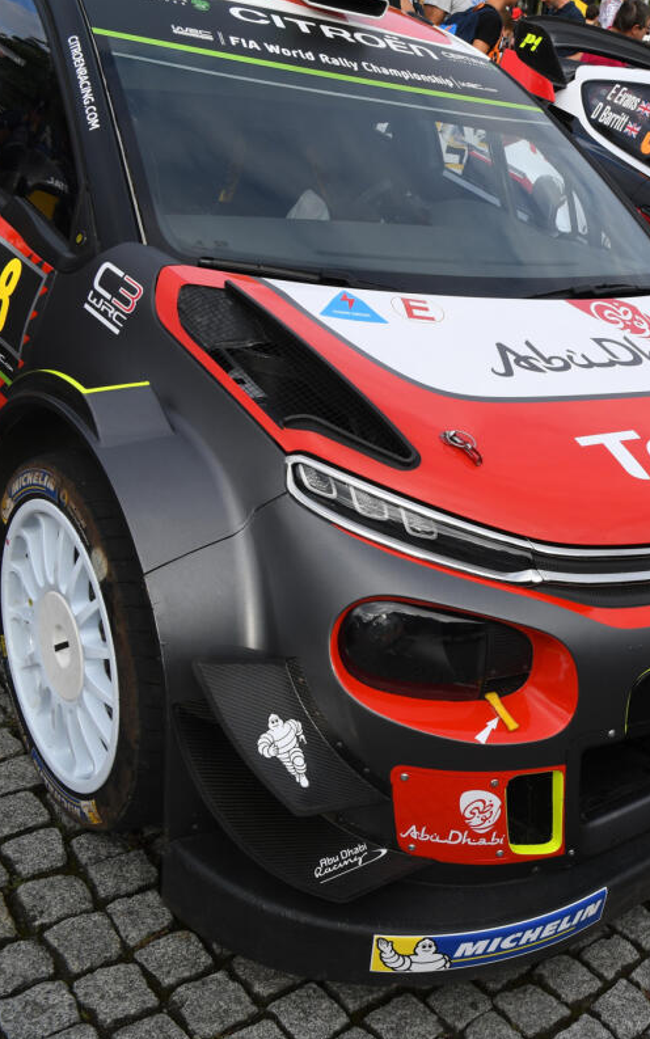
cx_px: 768
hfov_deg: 29.8
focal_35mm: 37
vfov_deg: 52.7
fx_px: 1048
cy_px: 519
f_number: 8
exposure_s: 1/250
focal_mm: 16
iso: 200
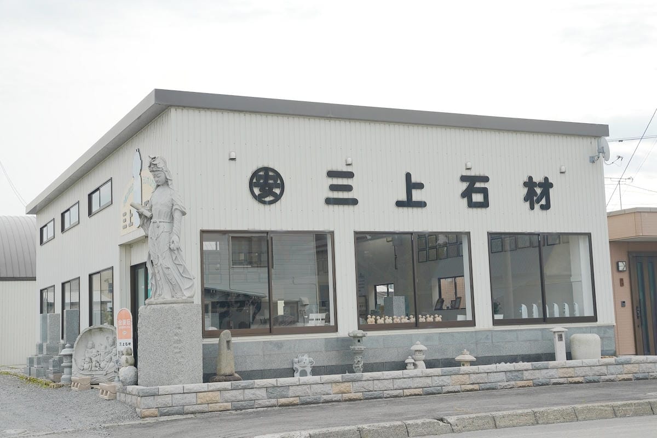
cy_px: 219
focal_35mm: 51
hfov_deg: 38.9
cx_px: 328
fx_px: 931
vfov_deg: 26.5
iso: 100
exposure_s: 1/125
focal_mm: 51
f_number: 5.6
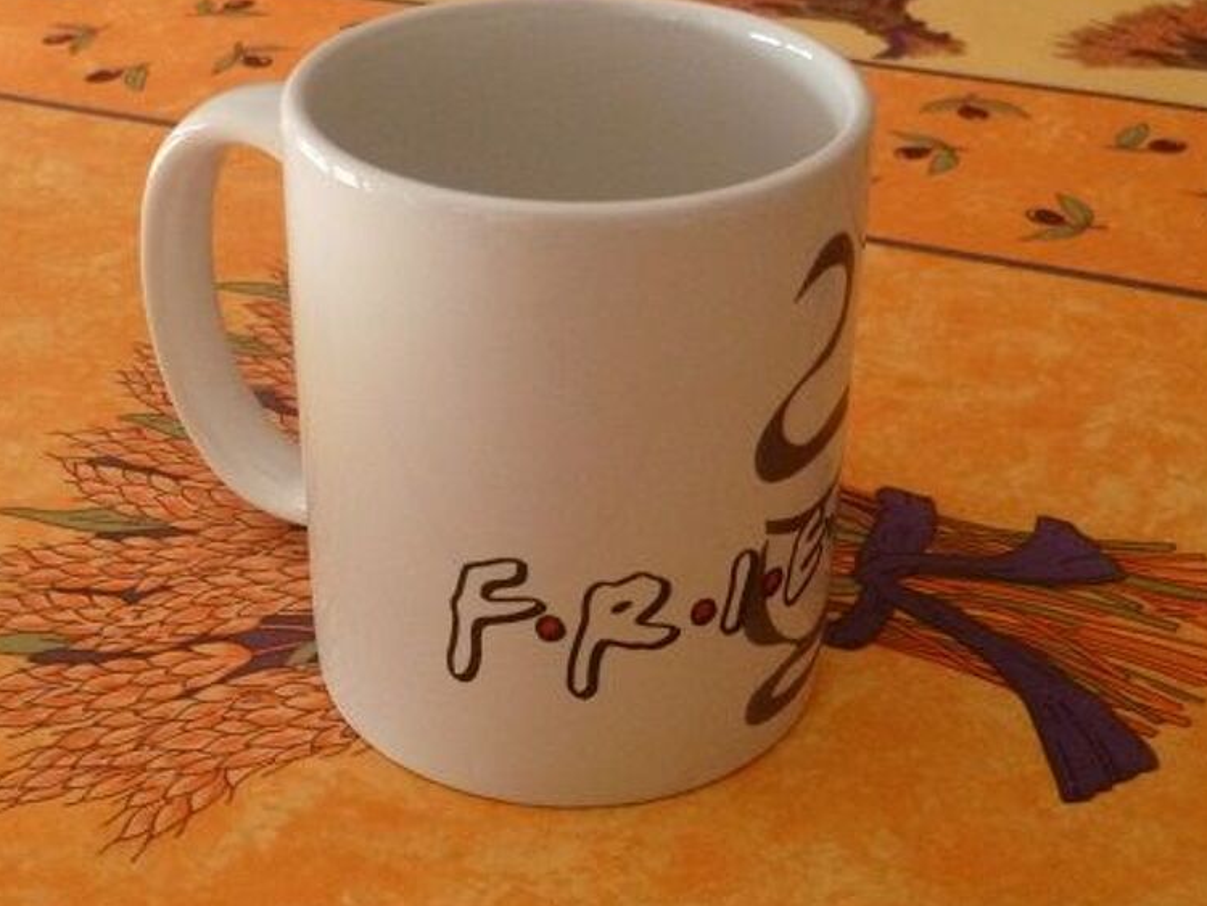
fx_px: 1814
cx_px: 436
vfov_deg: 28.0
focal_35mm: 52
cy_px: 406
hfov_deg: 36.5
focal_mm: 7
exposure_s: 1/60
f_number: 3.2
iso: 800
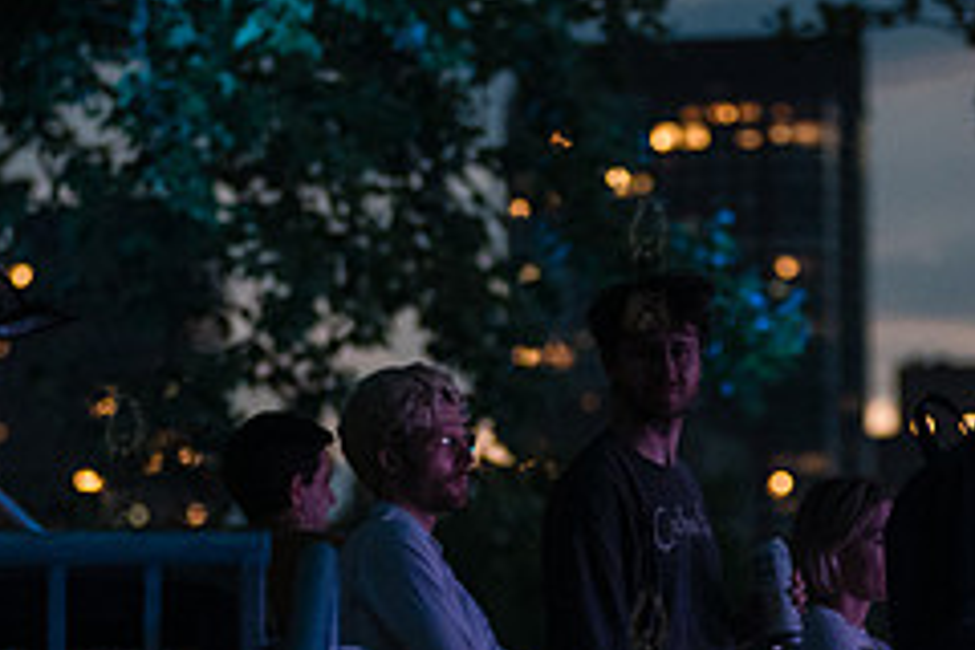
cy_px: 651
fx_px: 7122
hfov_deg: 7.8
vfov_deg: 5.2
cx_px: 623
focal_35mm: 263
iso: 5000
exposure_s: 1/160
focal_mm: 105
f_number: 2.8
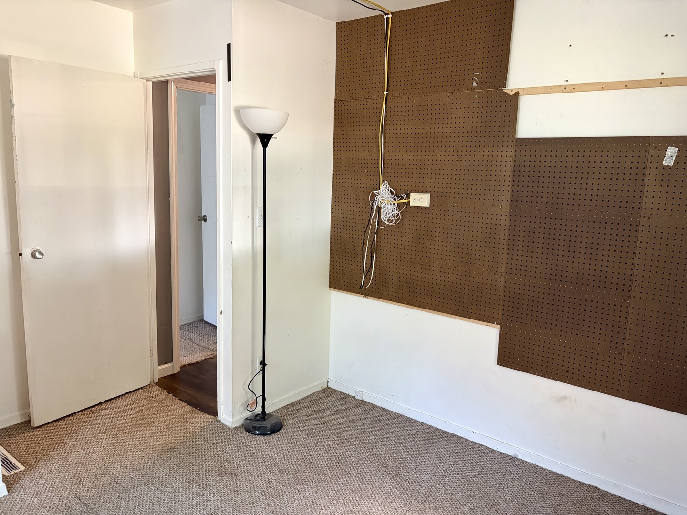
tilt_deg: -8.8
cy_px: 258
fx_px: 516
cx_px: 344
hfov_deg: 67.3
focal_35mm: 26
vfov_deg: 53.1
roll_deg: -2.1
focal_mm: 5.96
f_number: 1.6
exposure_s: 1/60
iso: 400
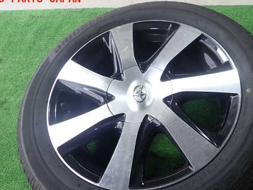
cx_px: 149
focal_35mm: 34
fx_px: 249
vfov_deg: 41.5
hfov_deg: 53.7
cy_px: 121
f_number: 2
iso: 125
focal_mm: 4.5
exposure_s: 1/60
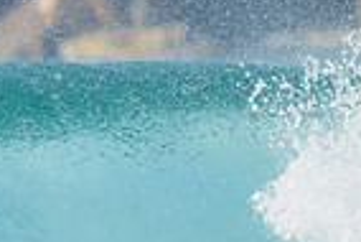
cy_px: 233
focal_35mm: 4581
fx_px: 45983
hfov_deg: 0.4
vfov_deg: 0.3
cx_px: -338
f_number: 9
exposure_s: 1/1250
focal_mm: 1120
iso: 800
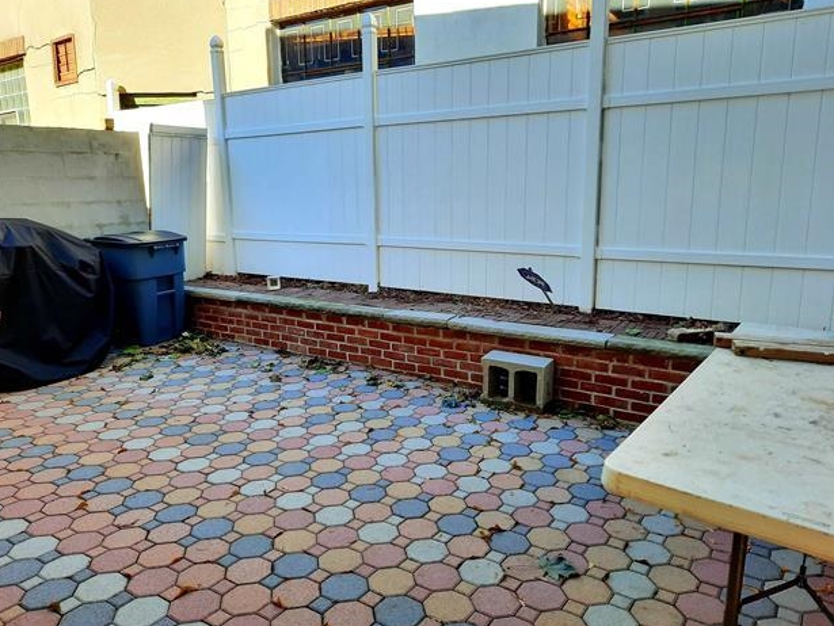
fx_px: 627
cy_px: 306
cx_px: 408
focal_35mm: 26
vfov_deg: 53.1
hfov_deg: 67.3
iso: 32
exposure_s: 1/120
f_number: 2
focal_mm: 4.6
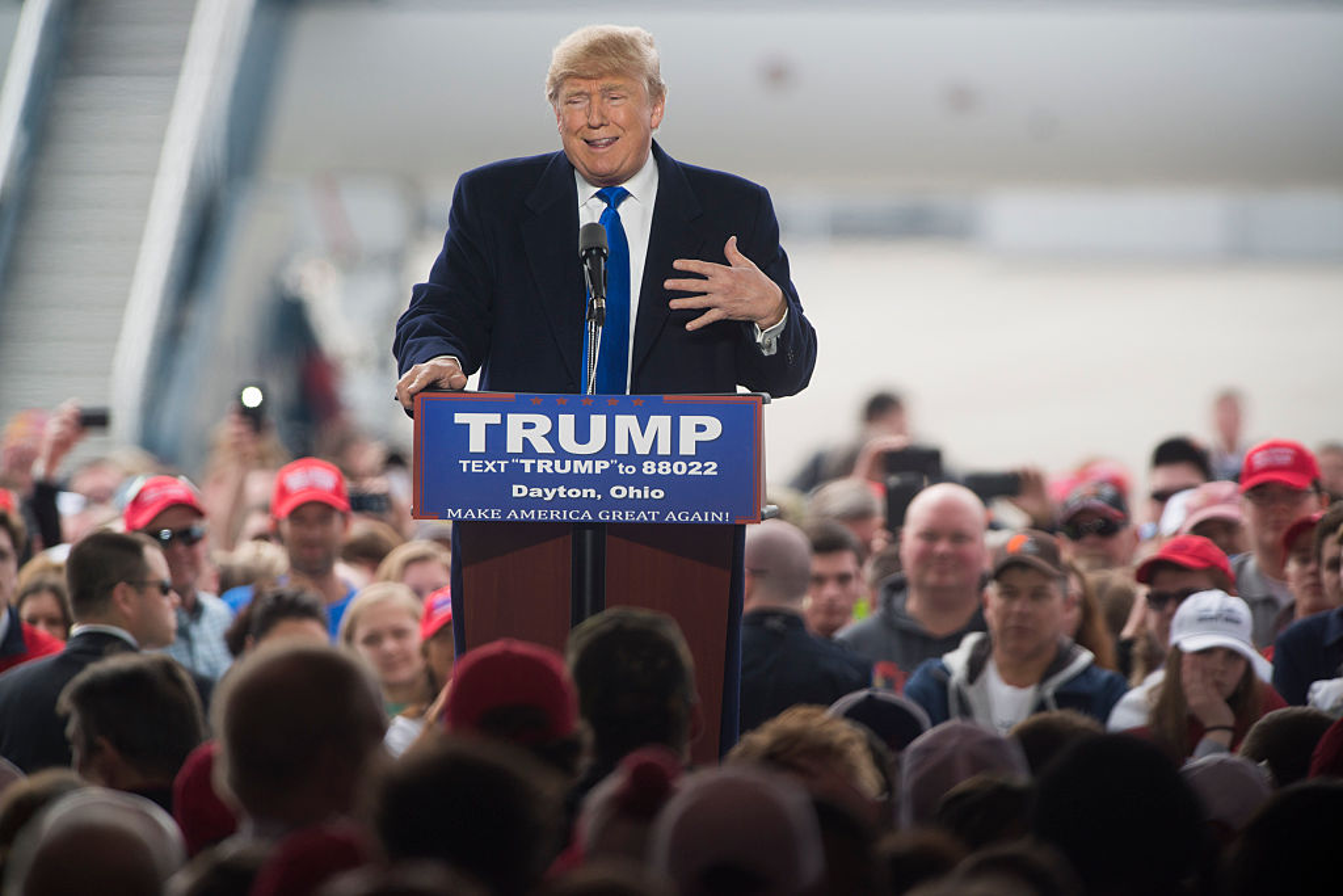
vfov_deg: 3.3
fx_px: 15669
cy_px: 448
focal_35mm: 420
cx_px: 672
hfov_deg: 4.9
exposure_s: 1/2000
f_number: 5.6
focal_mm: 420
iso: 400
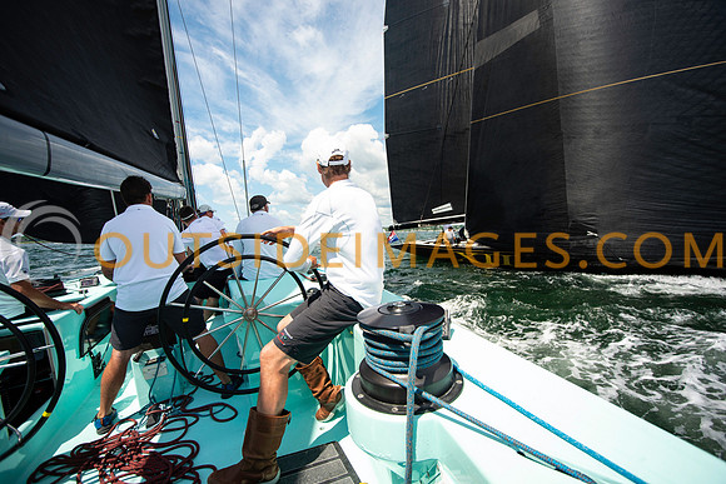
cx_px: 363
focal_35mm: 15
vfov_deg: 77.4
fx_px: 303
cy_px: 242
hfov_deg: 100.4
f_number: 5.6
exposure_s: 1/1250
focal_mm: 15
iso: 250
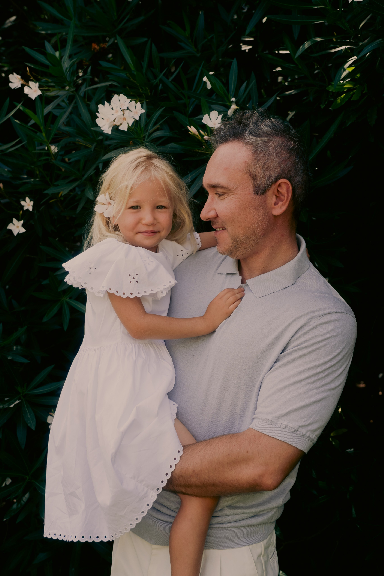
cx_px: 192
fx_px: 768
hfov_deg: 28.1
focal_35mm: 48
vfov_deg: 41.1
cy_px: 288
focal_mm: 32
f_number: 4
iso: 160
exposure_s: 1/320
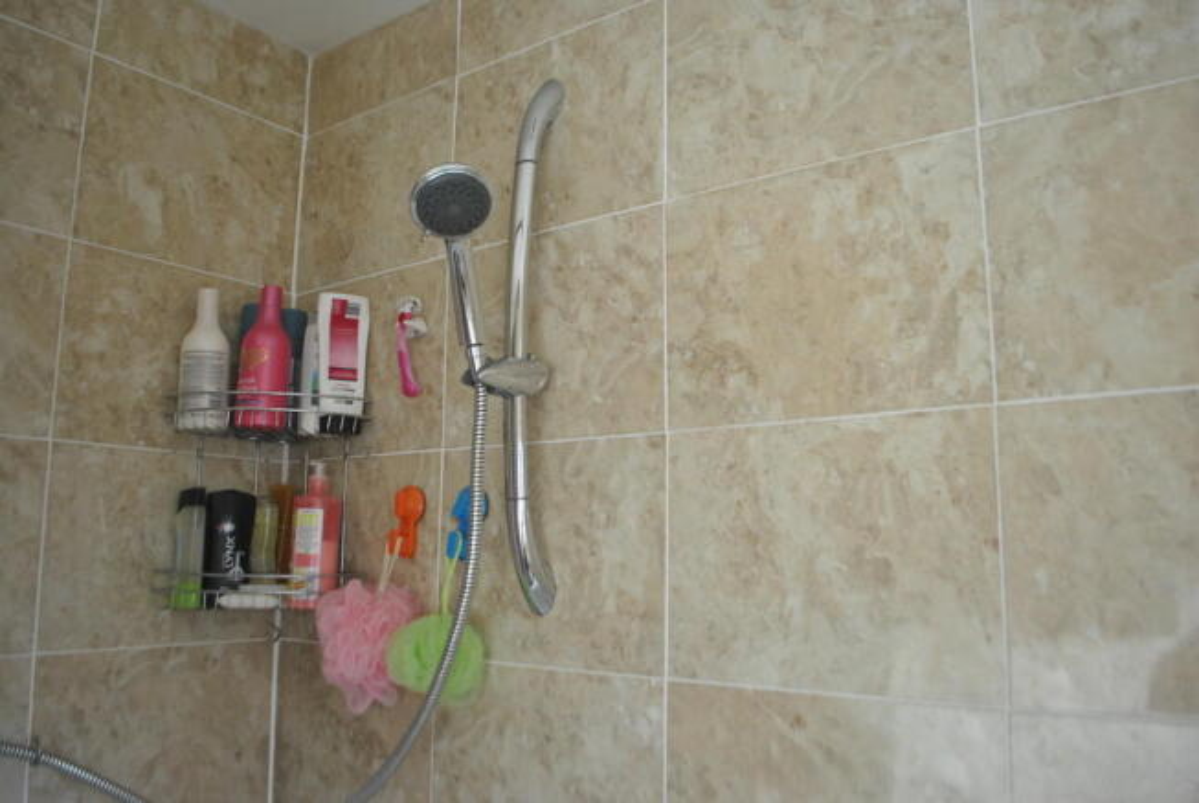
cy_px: 402
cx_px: 600
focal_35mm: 27
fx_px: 900
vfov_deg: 48.0
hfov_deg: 67.3
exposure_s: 1/50
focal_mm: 18
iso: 100
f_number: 3.5
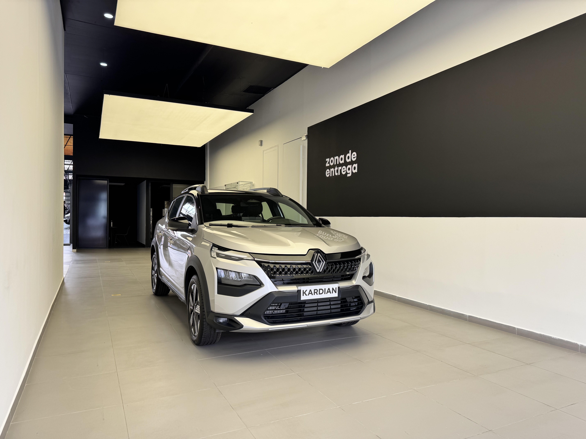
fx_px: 406
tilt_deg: -1.8
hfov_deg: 71.6
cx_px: 293
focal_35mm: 24
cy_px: 220
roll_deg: -1.0
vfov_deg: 56.8
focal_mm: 6.76
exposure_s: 1/161
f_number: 1.78
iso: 64
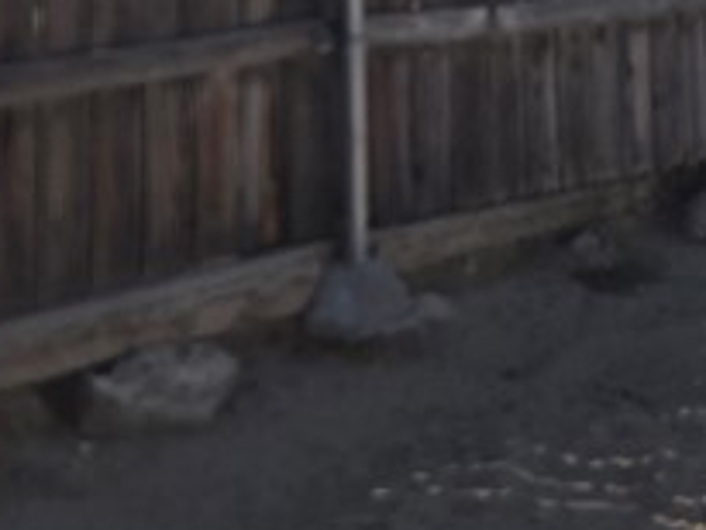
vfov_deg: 12.7
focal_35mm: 115
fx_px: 2347
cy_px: -28
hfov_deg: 14.9
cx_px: 1278
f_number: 1.8
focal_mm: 5.4
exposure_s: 1/2210
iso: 25
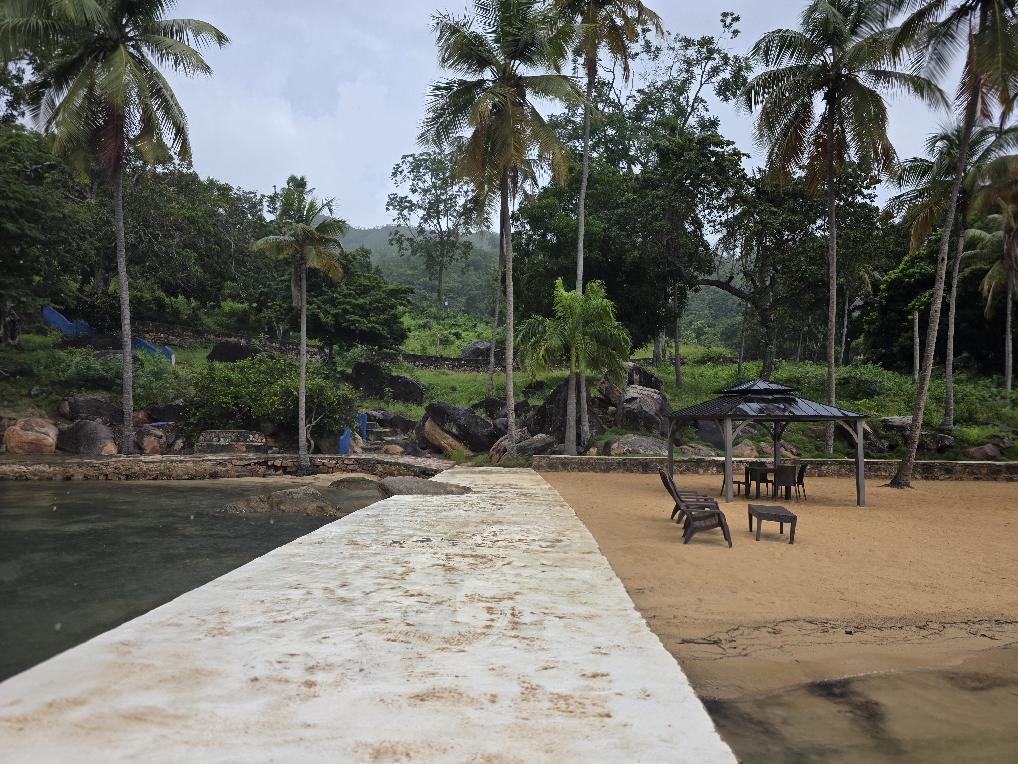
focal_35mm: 23
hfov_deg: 73.9
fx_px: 676
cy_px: 382
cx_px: 509
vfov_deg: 58.9
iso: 80
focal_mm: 6.3
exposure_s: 1/4333
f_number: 1.7
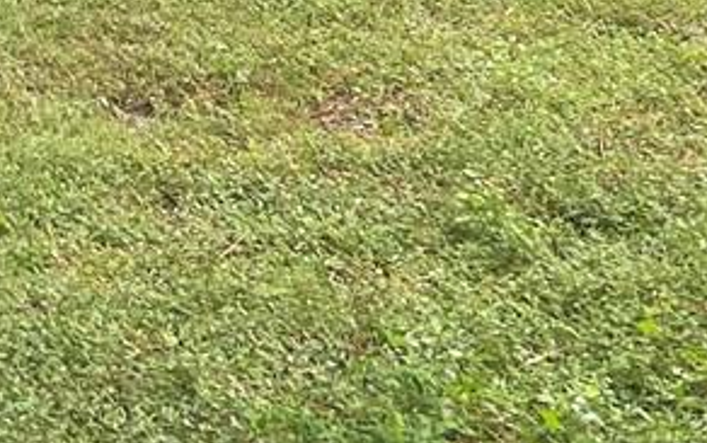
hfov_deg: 13.4
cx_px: -177
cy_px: -424
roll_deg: +0.2
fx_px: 2912
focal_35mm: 151
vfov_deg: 8.3
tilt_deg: -6.8
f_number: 1.5
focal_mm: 5.7
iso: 50
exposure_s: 1/371
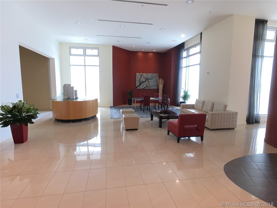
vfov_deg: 48.2
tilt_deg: -6.6
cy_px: 104
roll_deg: -0.8
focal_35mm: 29
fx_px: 232
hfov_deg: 61.7
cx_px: 138
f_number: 2.2
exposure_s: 1/30
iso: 40
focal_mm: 4.15
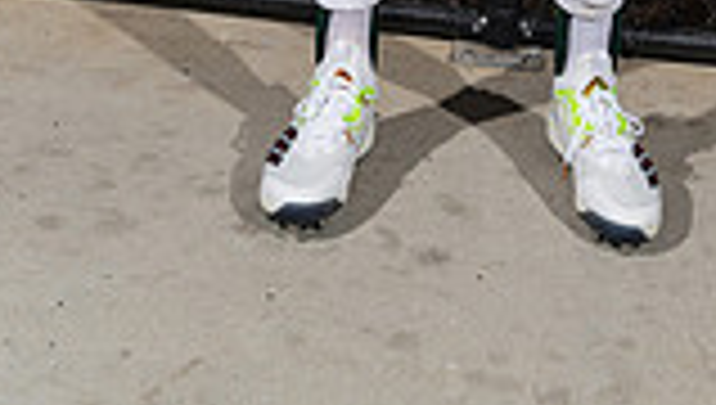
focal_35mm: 71
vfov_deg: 13.3
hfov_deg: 29.5
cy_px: -526
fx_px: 1350
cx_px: 468
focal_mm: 24
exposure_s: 1/125
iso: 125
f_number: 5.6
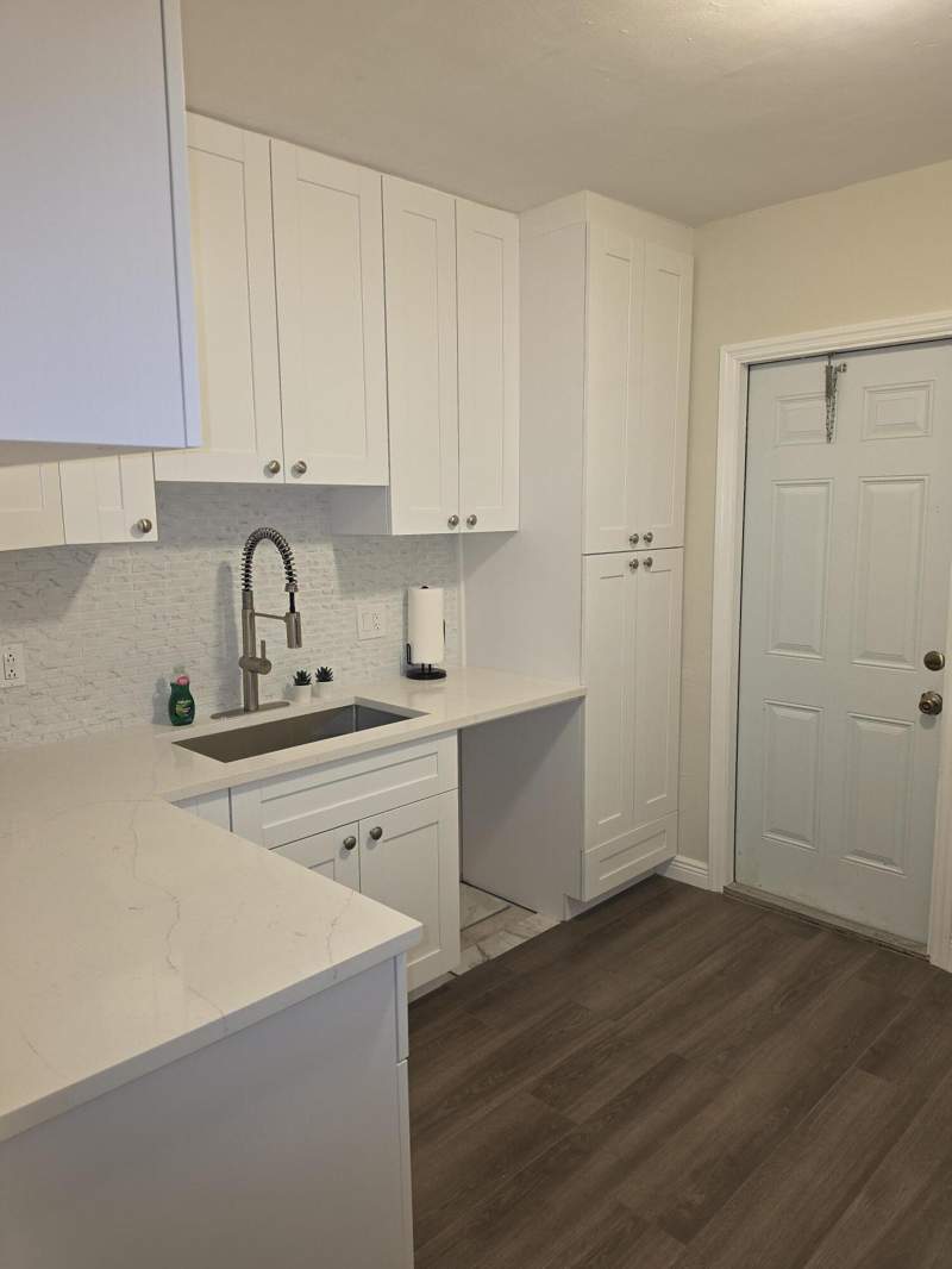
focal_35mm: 23
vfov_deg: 73.9
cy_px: 634
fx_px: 843
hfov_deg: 58.9
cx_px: 476
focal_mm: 6.5
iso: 64
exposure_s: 1/60
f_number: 1.4
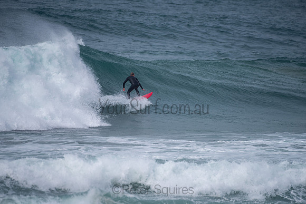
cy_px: 102
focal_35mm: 539
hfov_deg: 3.8
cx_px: 153
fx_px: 4579
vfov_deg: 2.6
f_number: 5.6
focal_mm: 500
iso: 90
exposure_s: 1/1000
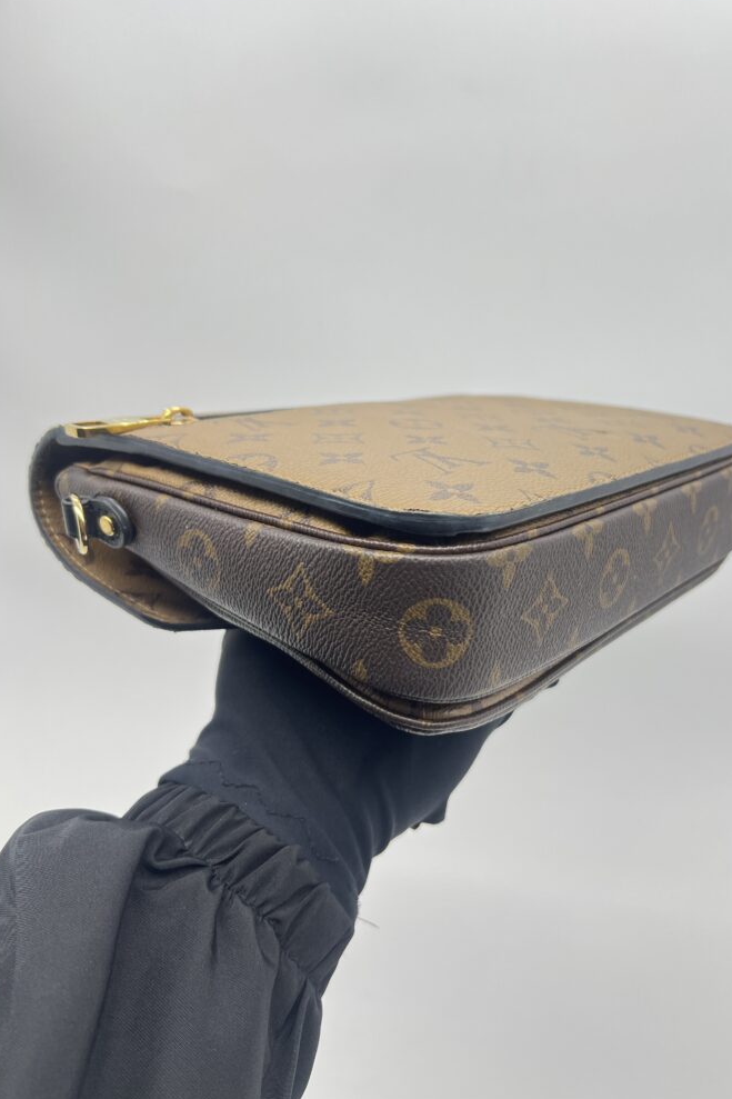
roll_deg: +0.7
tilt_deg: -18.4
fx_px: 854
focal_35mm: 28
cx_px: 415
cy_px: 552
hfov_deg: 46.3
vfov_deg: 65.5
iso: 32
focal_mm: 5.7
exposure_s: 1/100
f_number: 1.5
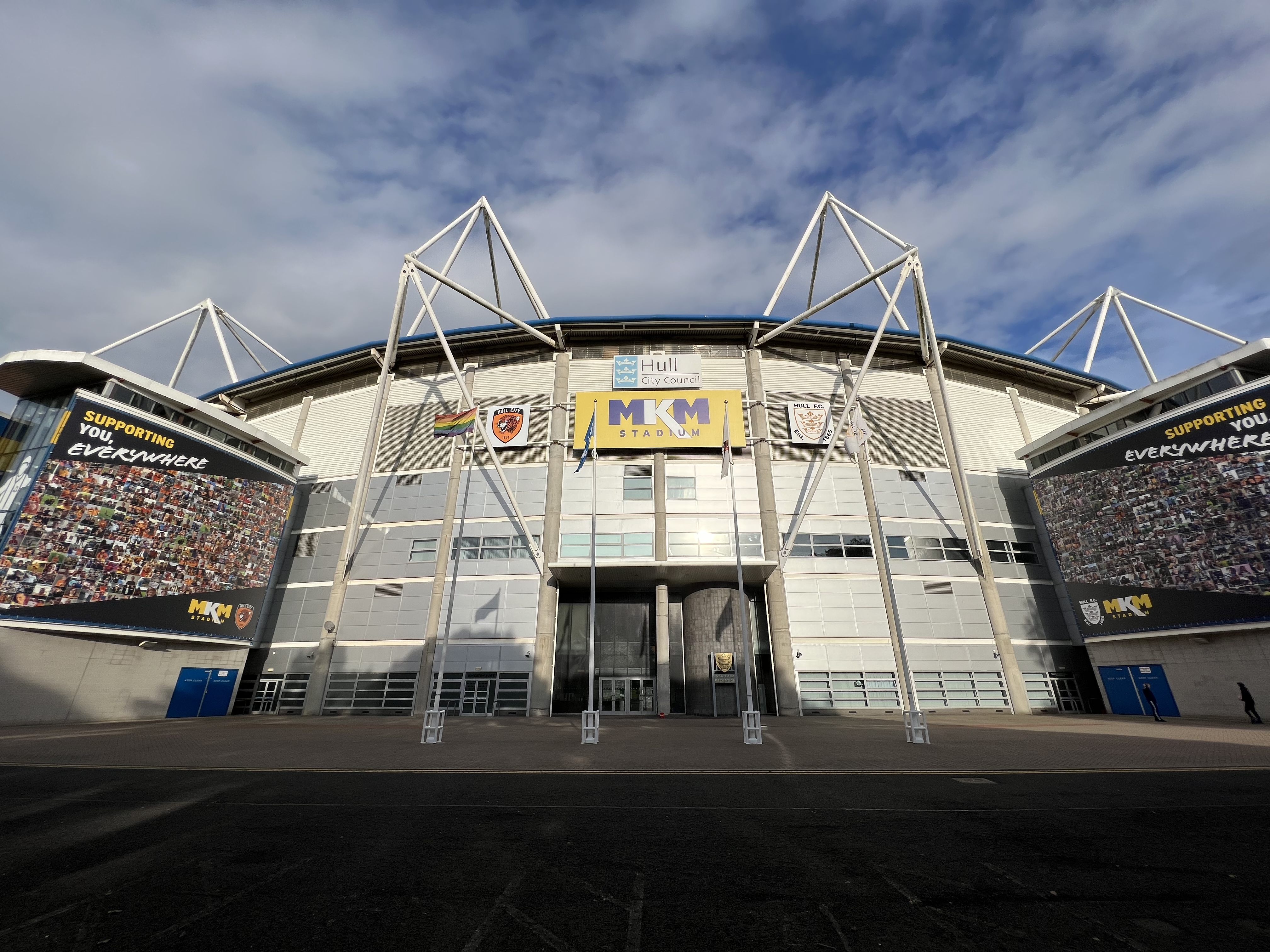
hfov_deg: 106.2
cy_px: 476
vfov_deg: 89.9
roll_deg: +0.0
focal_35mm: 13
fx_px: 477
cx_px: 635
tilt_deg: +22.6
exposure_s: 1/5236
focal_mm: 1.57
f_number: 1.8
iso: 40
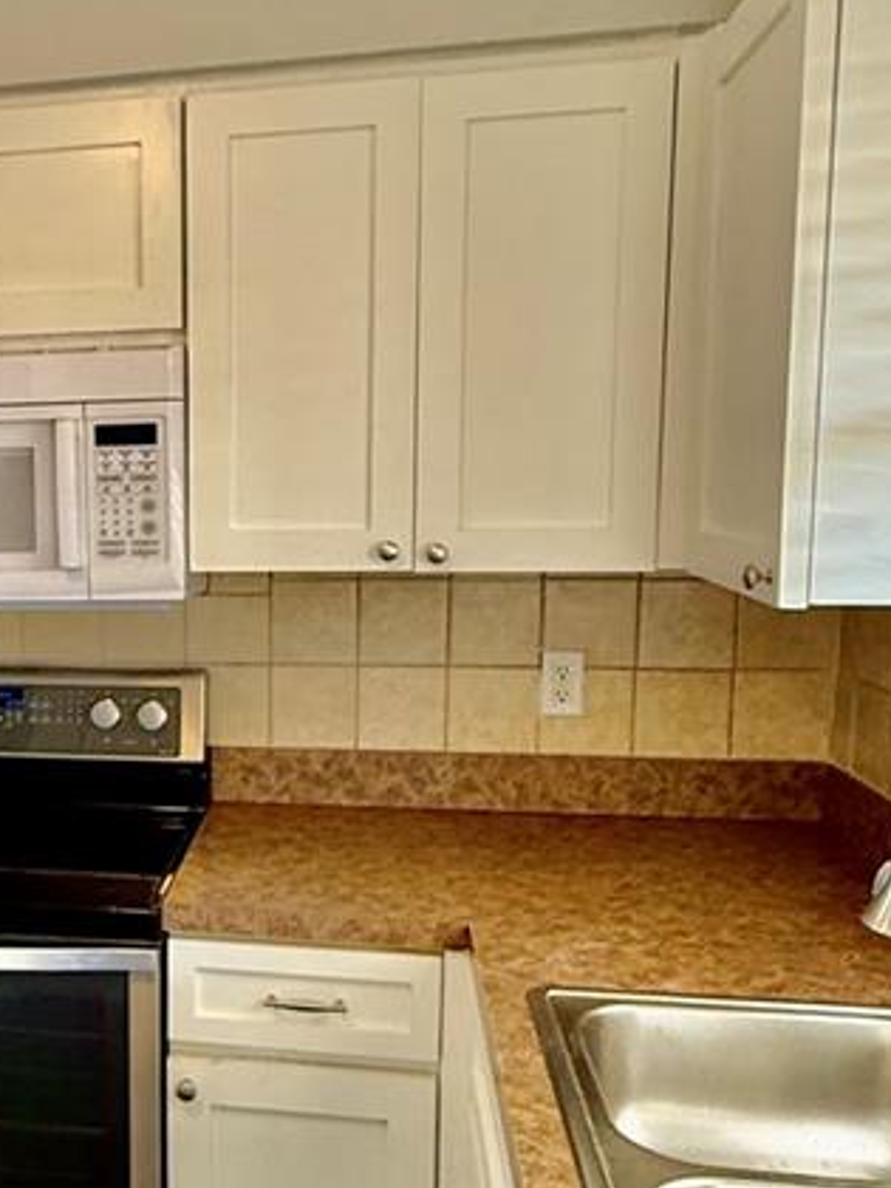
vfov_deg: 46.7
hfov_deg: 33.6
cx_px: 54
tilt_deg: -7.2
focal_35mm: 40
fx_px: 1373
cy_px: 668
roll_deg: -0.6
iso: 250
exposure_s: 1/60
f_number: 2.2
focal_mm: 2.22
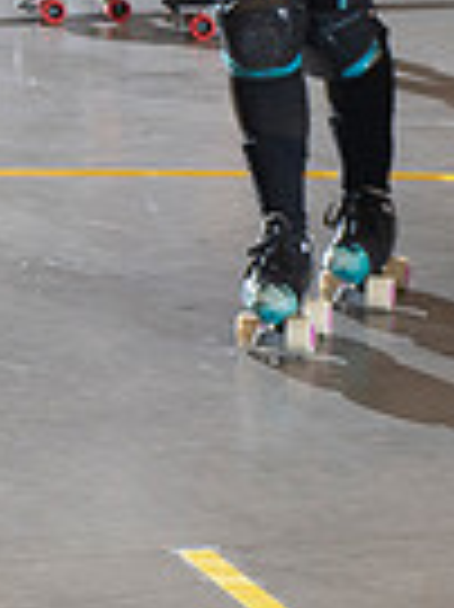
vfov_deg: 10.2
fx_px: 3328
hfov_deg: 7.2
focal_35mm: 190
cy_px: -169
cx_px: -733
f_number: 5.6
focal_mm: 46
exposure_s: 1/160
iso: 640
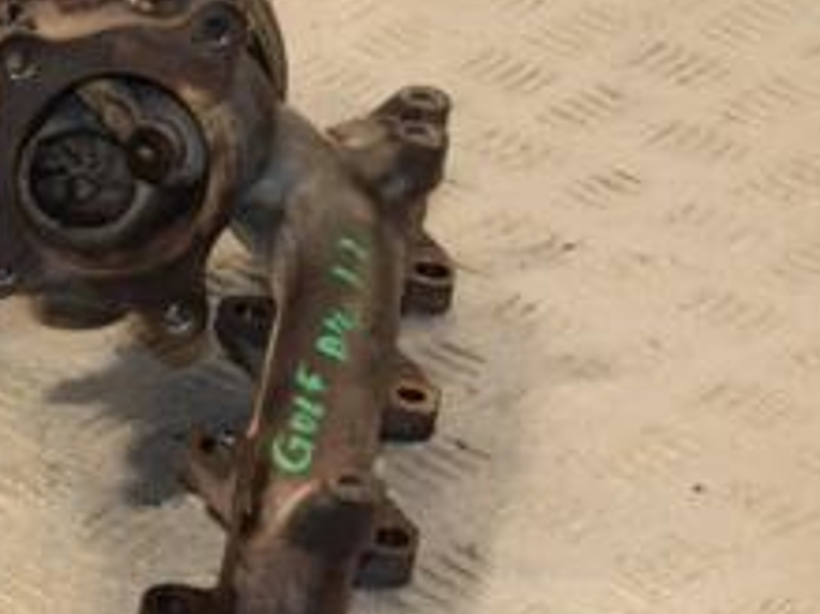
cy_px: 240
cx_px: 416
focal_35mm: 166
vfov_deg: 8.9
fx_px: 3930
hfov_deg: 11.9
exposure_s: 1/200
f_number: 8
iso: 800
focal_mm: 42
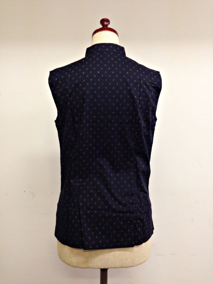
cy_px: 142
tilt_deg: +0.5
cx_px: 106
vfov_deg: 55.4
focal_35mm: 33
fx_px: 271
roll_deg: -0.5
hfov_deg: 42.9
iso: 64
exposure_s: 1/24
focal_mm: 4.12
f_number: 2.4
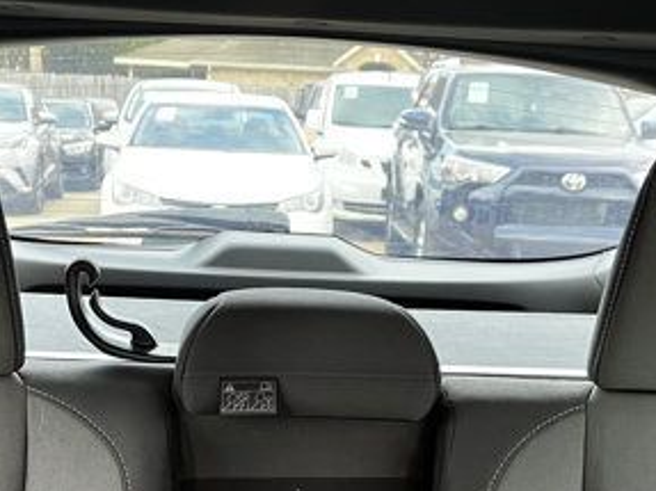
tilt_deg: -19.4
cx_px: 290
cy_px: 521
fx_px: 1099
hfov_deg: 33.2
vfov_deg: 23.8
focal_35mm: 58
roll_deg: -0.1
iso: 500
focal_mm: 5.1
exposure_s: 1/56
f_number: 1.6
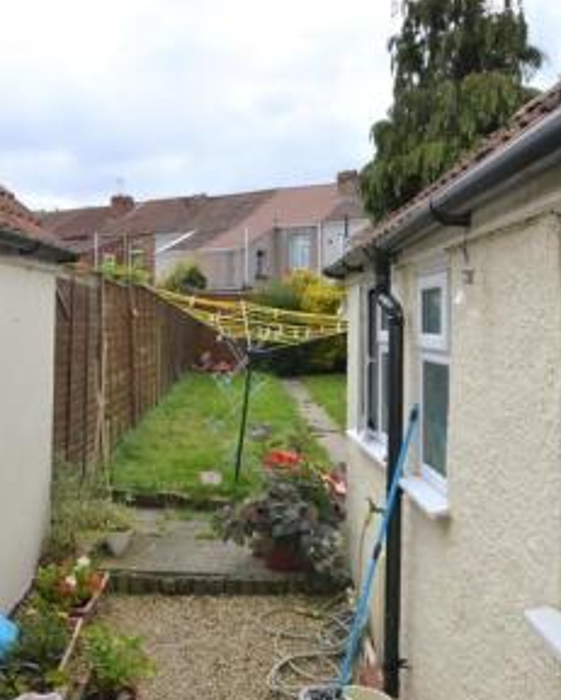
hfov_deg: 45.8
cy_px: 311
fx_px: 663
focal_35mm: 32
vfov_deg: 55.5
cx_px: 253
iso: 100
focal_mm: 10
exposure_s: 1/250
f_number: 8
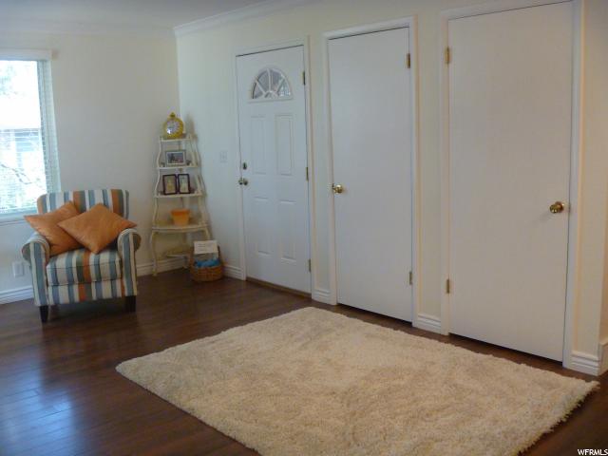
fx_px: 615
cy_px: 228
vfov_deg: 40.7
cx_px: 304
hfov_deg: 52.6
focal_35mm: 35
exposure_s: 1/30
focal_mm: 6.3
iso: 400
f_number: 3.5
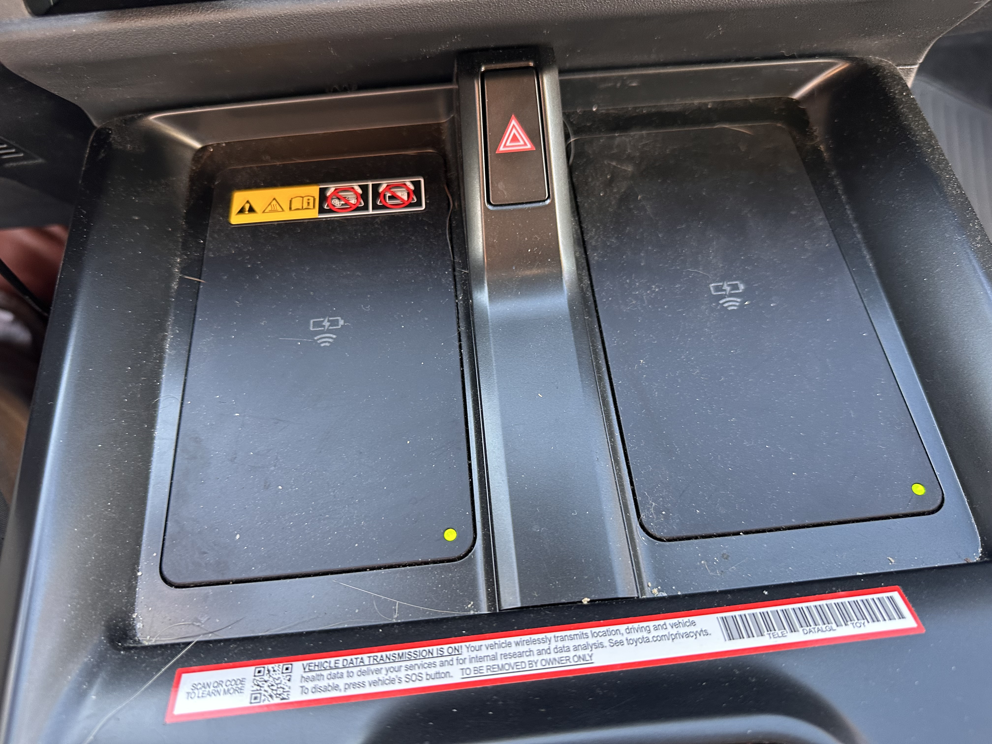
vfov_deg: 56.8
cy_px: 372
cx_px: 496
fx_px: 688
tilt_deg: -50.2
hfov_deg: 71.6
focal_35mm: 24
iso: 250
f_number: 1.78
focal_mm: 6.86
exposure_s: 1/60
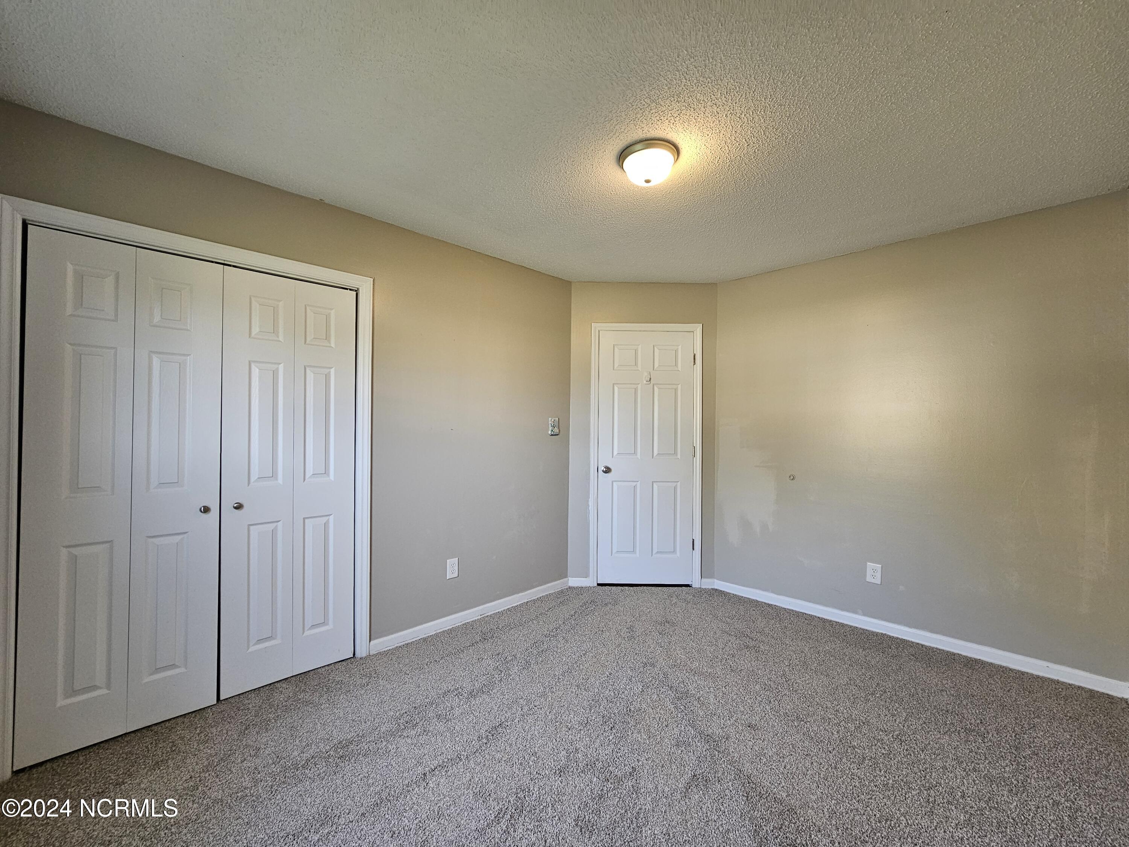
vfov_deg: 89.9
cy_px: 424
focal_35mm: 13
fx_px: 424
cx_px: 564
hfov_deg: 106.2
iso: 160
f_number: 2.2
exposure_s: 1/60
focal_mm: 2.2
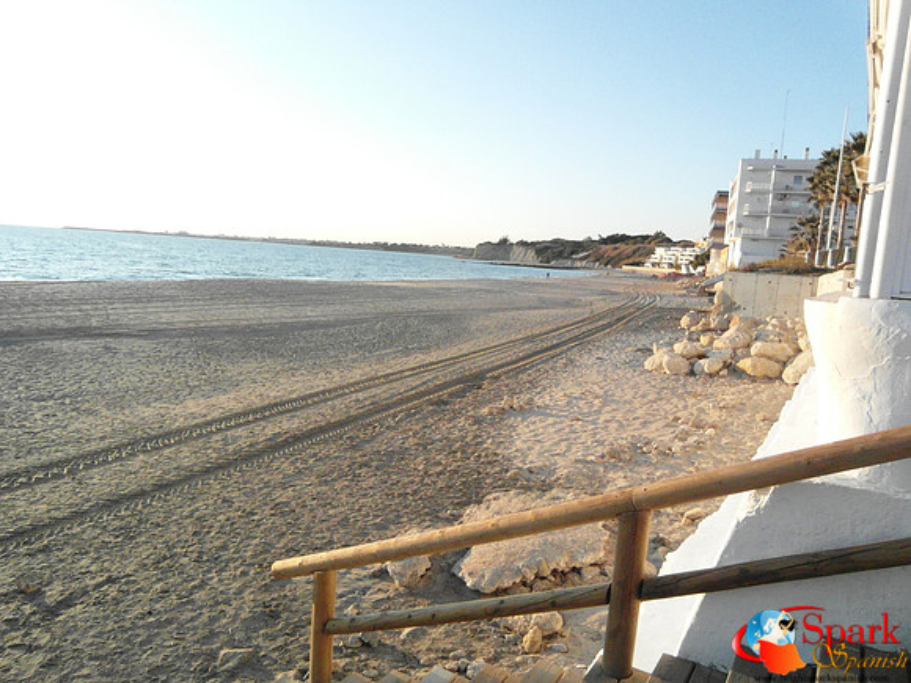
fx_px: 632
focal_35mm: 24
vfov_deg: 56.8
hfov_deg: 71.6
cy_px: 342
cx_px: 456
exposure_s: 1/750
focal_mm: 4.4
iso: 800
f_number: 5.6
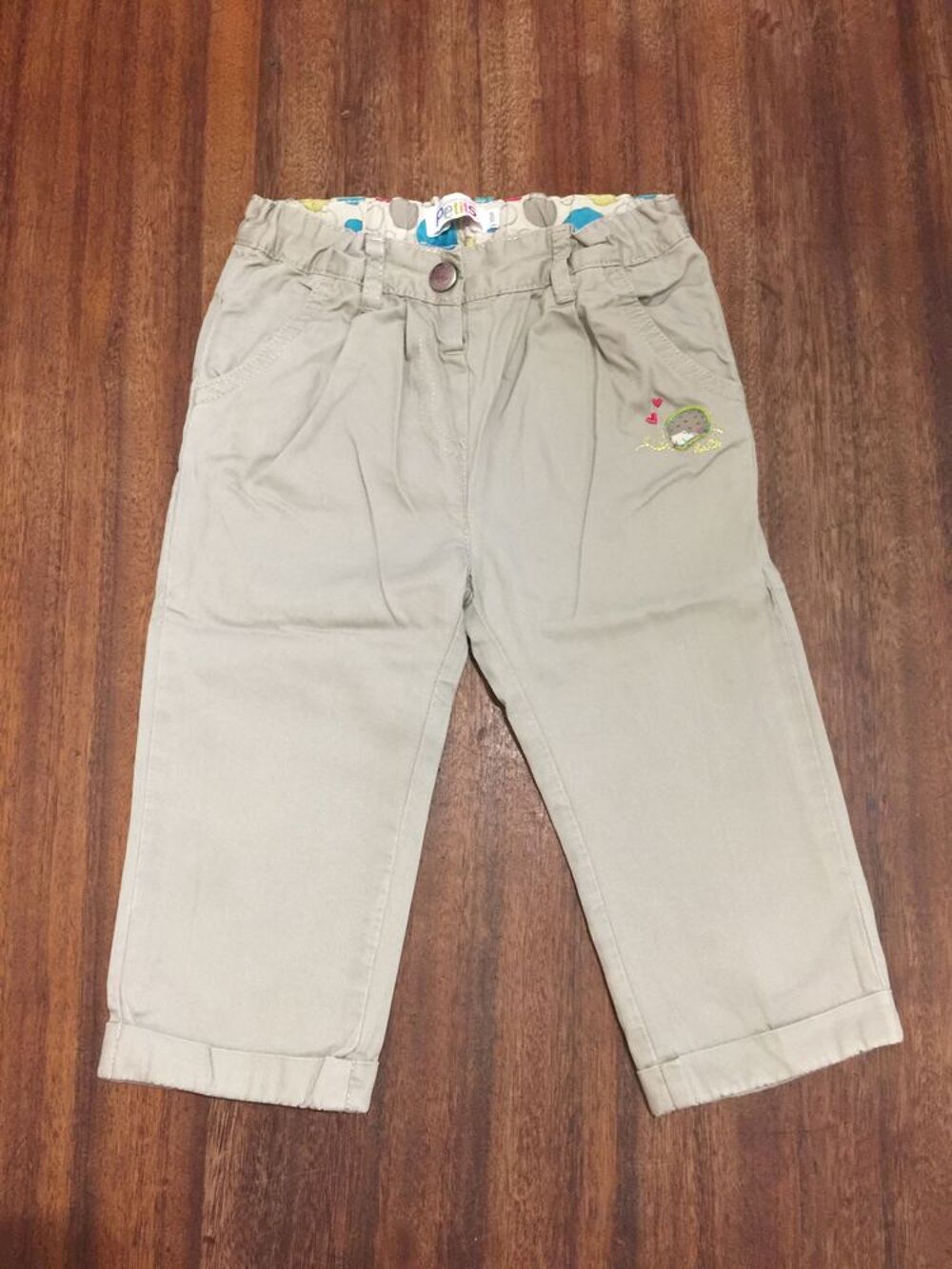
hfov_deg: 48.2
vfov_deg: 61.7
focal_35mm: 29
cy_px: 634
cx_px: 476
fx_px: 1063
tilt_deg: -78.9
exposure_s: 1/8
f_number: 2.2
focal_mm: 4.15
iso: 125
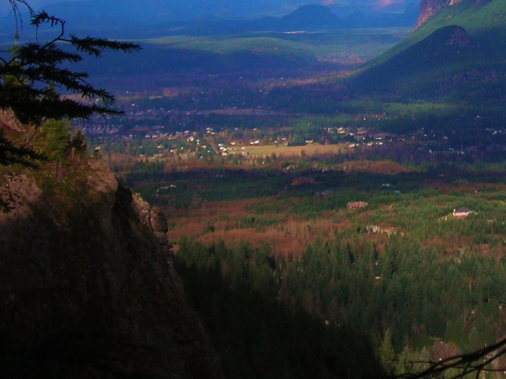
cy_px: -6
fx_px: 1389
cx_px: 400
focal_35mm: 95
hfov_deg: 20.4
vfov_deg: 15.3
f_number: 6.4
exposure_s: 1/231
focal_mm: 6.3
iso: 50
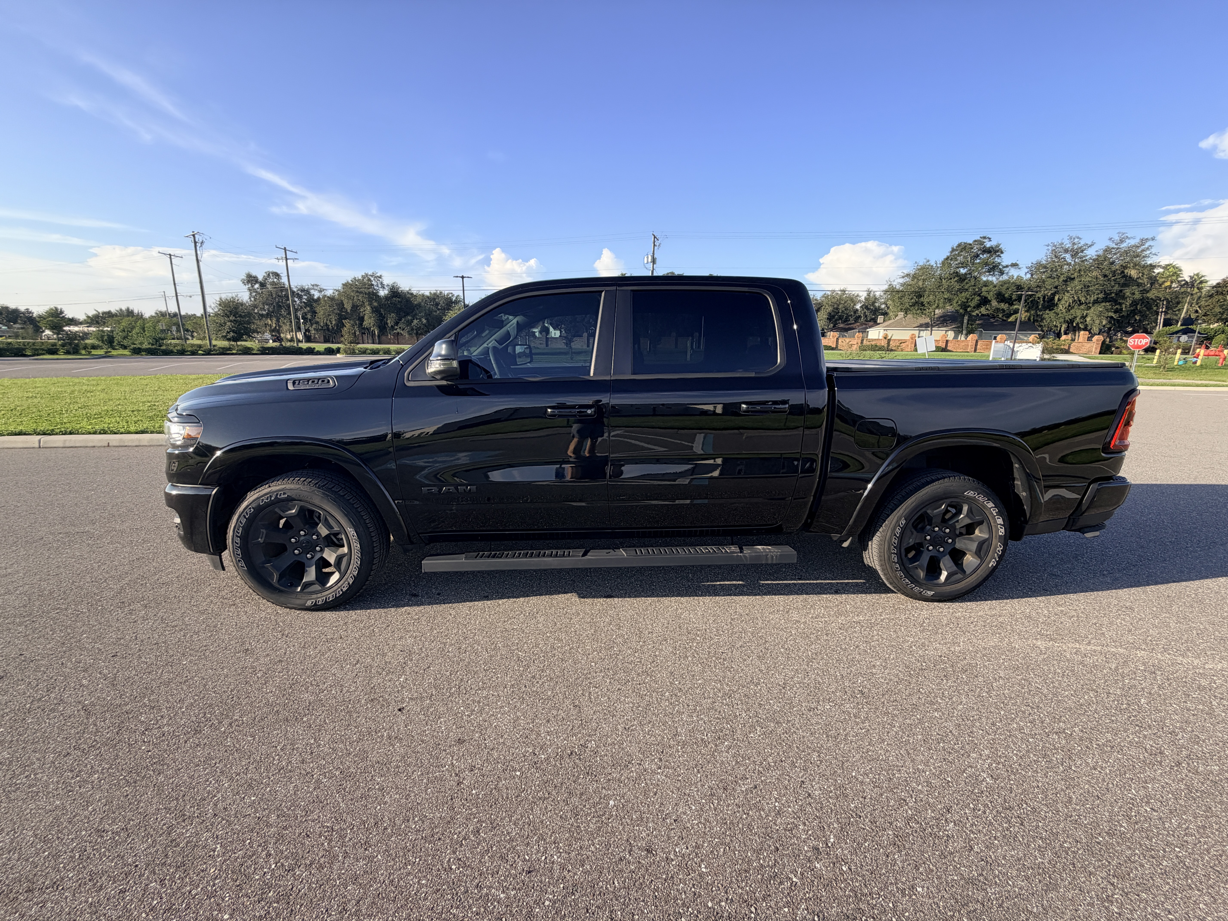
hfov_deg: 102.1
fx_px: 497
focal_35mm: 14
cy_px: 460
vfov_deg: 85.7
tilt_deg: -12.8
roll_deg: -2.0
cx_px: 614
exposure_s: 1/742
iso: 40
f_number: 2.2
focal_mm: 2.22
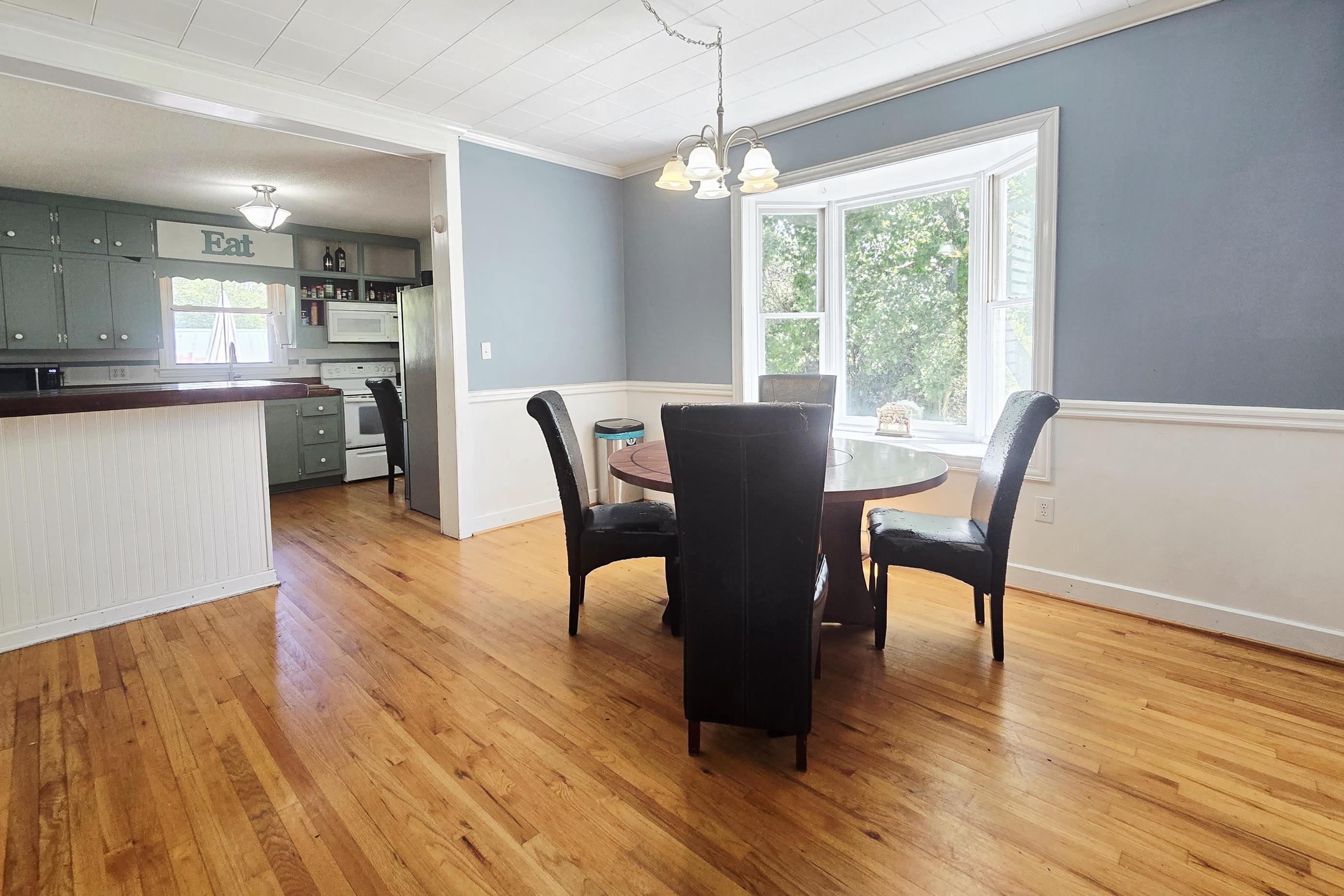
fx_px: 560
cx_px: 641
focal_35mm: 15
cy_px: 369
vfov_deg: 76.7
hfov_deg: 100.3
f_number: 2.2
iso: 80
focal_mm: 2.2
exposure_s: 1/60.2
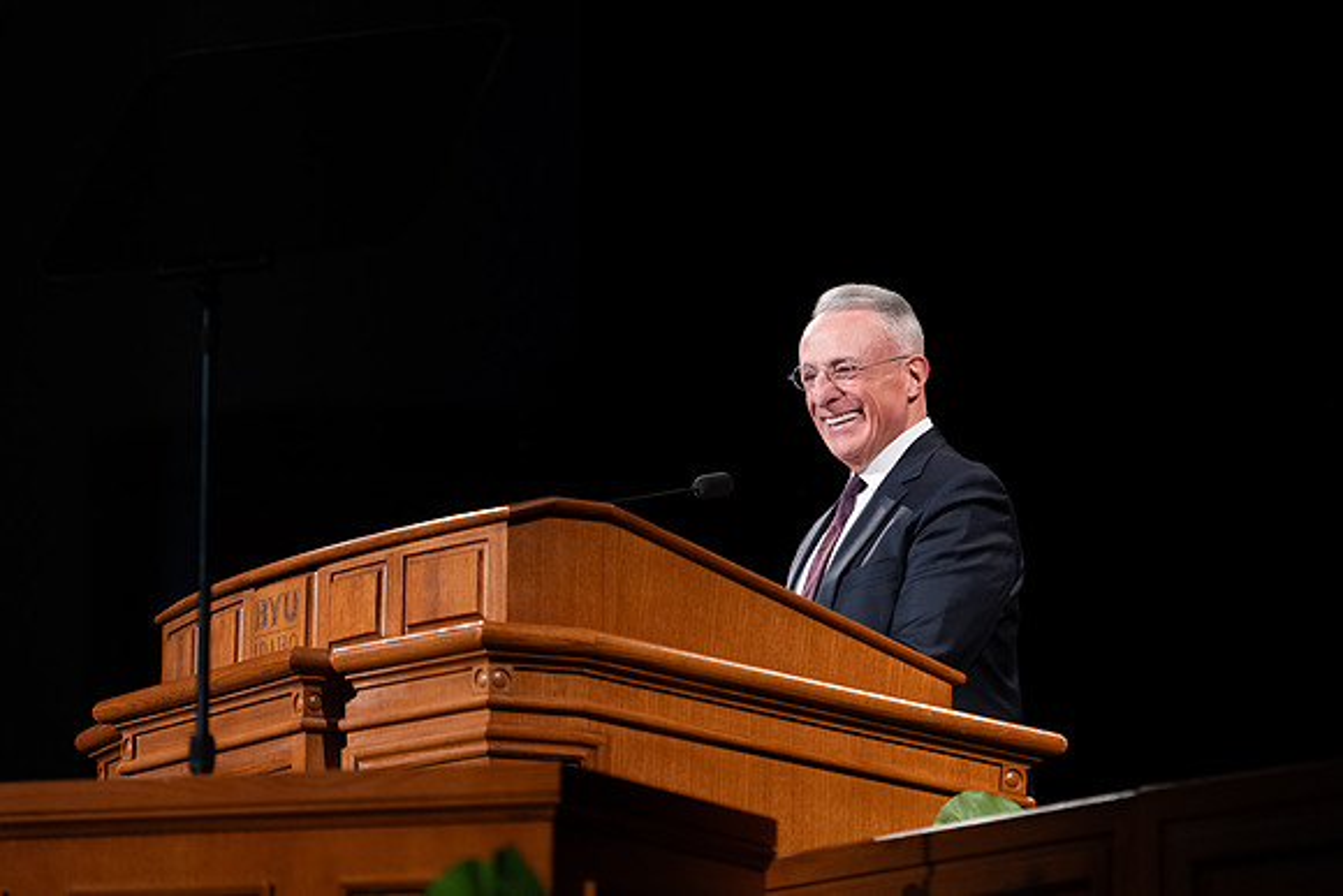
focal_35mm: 162
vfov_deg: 8.5
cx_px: 752
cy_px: 457
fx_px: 6058
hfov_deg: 12.6
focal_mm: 145
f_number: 2.8
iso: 1000
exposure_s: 1/200
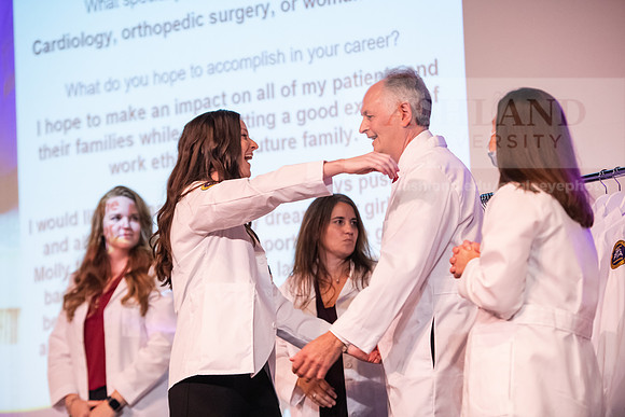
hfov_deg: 17.1
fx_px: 2084
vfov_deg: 11.4
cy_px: 208
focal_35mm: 120
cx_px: 312
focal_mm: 120
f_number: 3.2
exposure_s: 1/200
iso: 4000
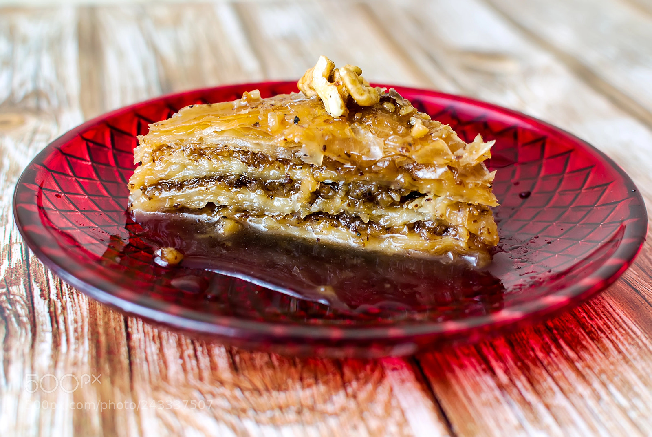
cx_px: 326
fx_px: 952
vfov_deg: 25.8
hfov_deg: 37.8
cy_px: 218
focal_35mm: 52
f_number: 4.5
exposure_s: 1/13
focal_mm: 35
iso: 200
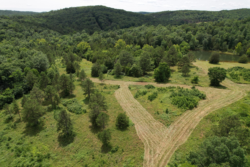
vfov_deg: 57.2
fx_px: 153
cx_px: 125
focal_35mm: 22
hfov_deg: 78.6
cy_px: 84
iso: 120
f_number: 2.8
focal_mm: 8.38
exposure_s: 1/1250
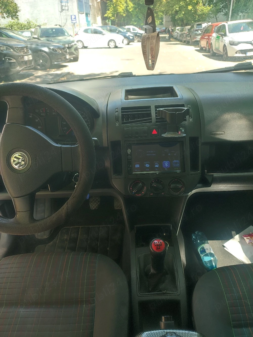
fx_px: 244
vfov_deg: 69.4
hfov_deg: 54.9
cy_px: 168
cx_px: 126
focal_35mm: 25
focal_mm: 6.04
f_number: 1.9
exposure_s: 1/33
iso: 232
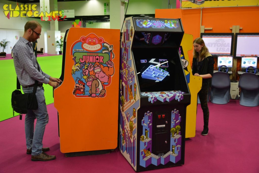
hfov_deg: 53.1
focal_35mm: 36
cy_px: 86
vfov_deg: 36.9
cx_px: 130
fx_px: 259
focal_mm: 24
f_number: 3.8
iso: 800
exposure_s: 1/30
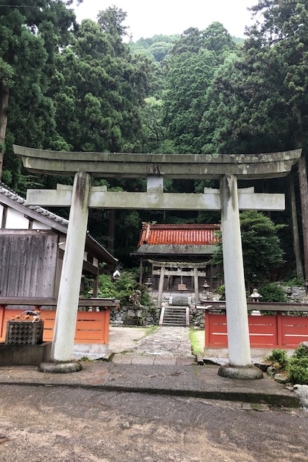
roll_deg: -1.0
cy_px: 236
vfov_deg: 61.9
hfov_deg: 43.6
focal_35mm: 30
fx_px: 385
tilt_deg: +11.9
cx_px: 155
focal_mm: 3.99
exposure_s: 1/30
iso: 32
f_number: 1.8
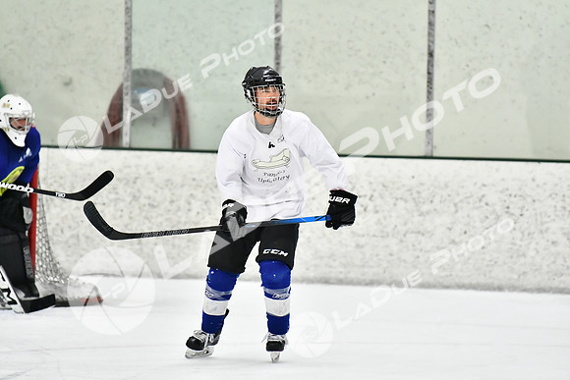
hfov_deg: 7.2
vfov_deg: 4.8
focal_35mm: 285
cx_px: 285
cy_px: 190
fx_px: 4513
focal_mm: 190
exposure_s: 1/1600
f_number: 2.8
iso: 6400
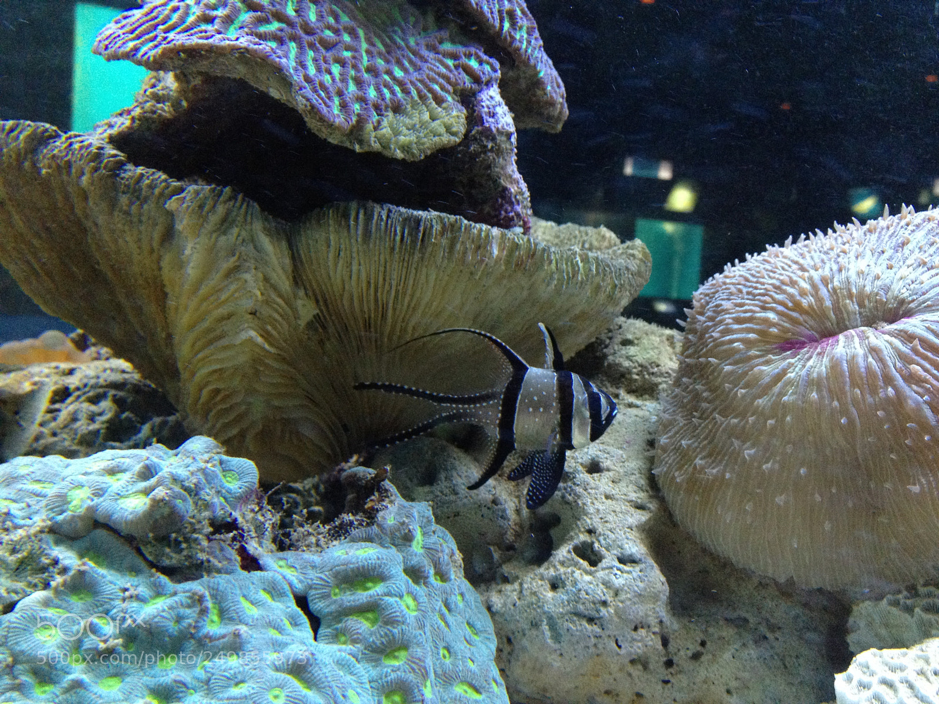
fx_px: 949
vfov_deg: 40.7
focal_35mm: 35
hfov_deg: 52.6
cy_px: 352
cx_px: 470
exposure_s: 1/20
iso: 320
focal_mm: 4.28
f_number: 2.4
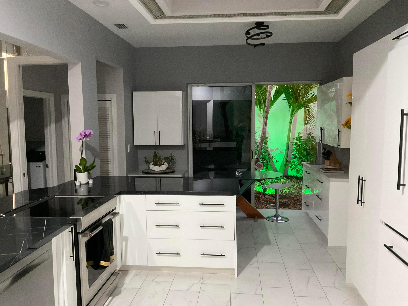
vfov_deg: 48.2
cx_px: 204
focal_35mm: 29
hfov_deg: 61.7
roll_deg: +0.2
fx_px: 342
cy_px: 153
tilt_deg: -5.0
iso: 400
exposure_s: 1/30
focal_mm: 3
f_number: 1.8
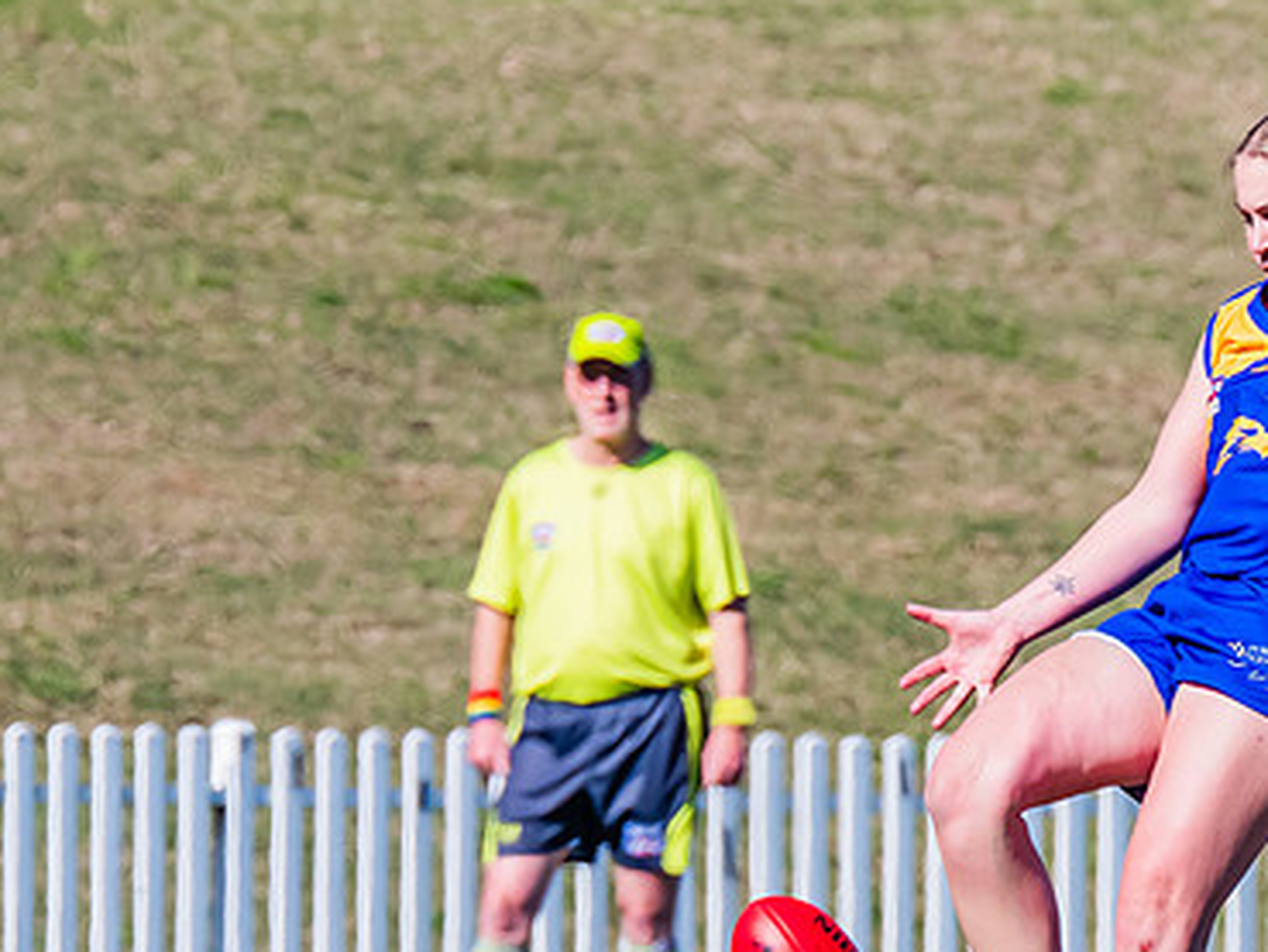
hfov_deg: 1.6
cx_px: 1211
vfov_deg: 1.2
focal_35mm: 1212
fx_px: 44411
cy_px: 536
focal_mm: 380
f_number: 11
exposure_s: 1/1250
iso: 640
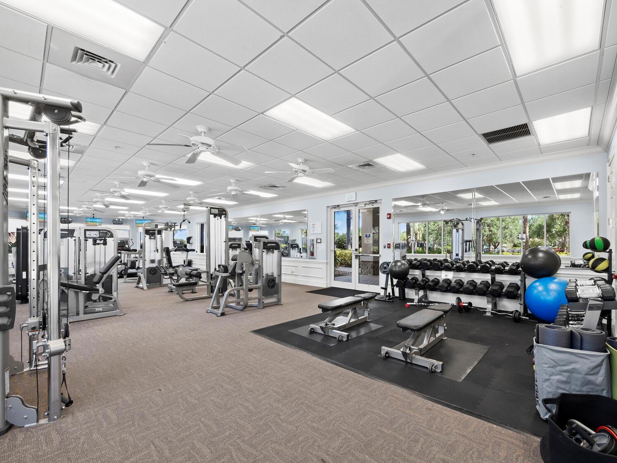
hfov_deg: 98.1
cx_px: 327
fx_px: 267
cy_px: 246
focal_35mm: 15
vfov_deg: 81.6
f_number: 10
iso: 320
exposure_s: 1/4
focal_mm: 7
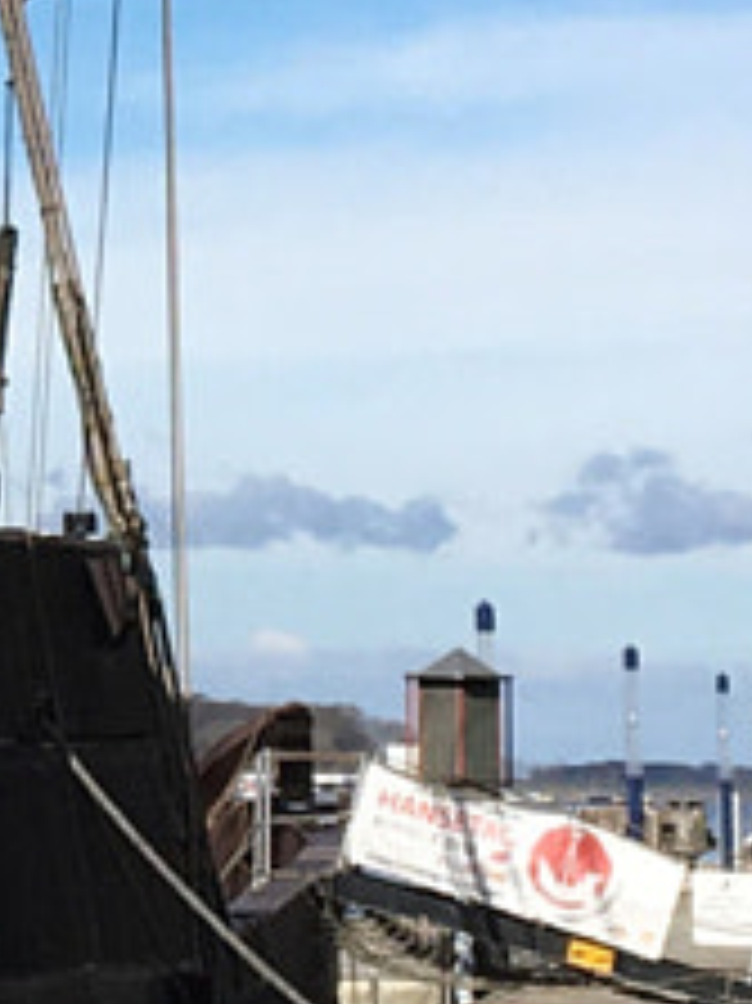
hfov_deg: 7.0
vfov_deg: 9.4
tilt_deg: +9.5
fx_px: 6031
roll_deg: +0.7
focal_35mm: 208
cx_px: -545
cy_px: -194
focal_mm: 4.15
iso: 25
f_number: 2.2
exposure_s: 1/2331
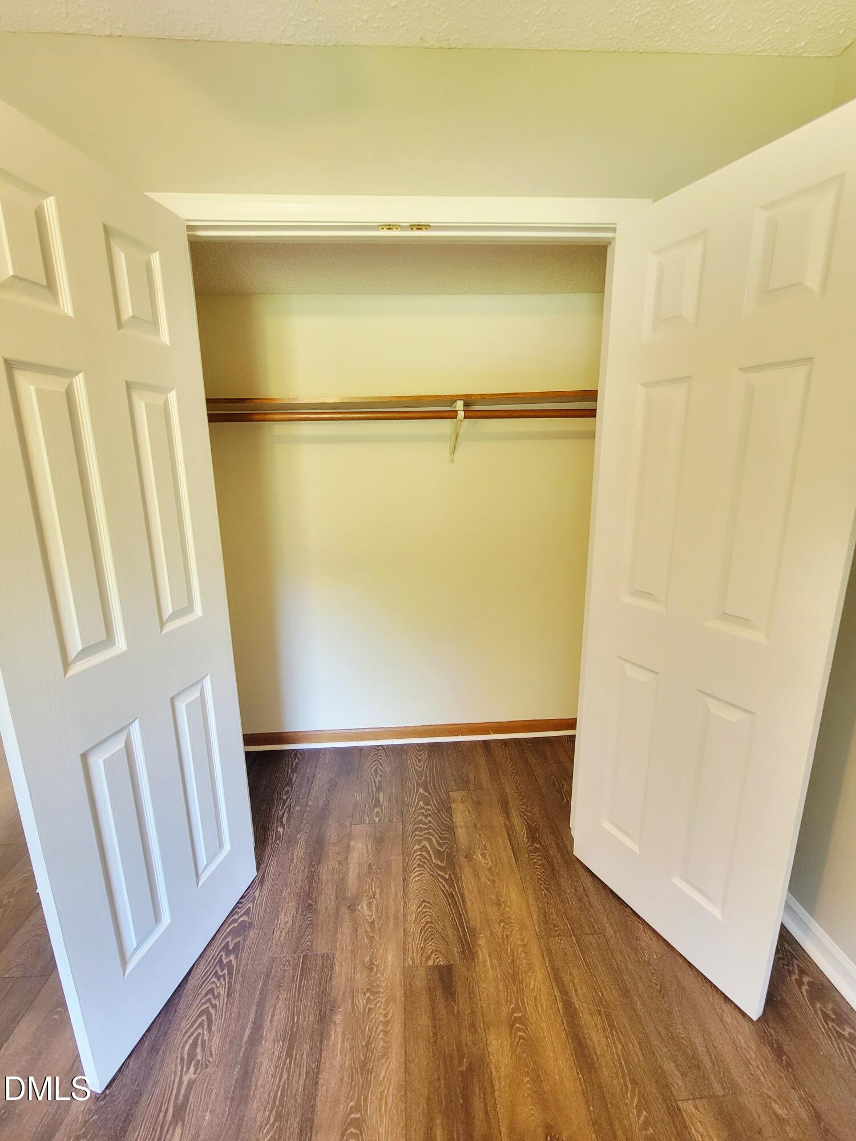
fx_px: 429
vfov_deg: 106.2
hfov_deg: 89.9
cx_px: 428
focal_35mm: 13
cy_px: 570
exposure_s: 1/30
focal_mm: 2.2
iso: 400
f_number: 2.2
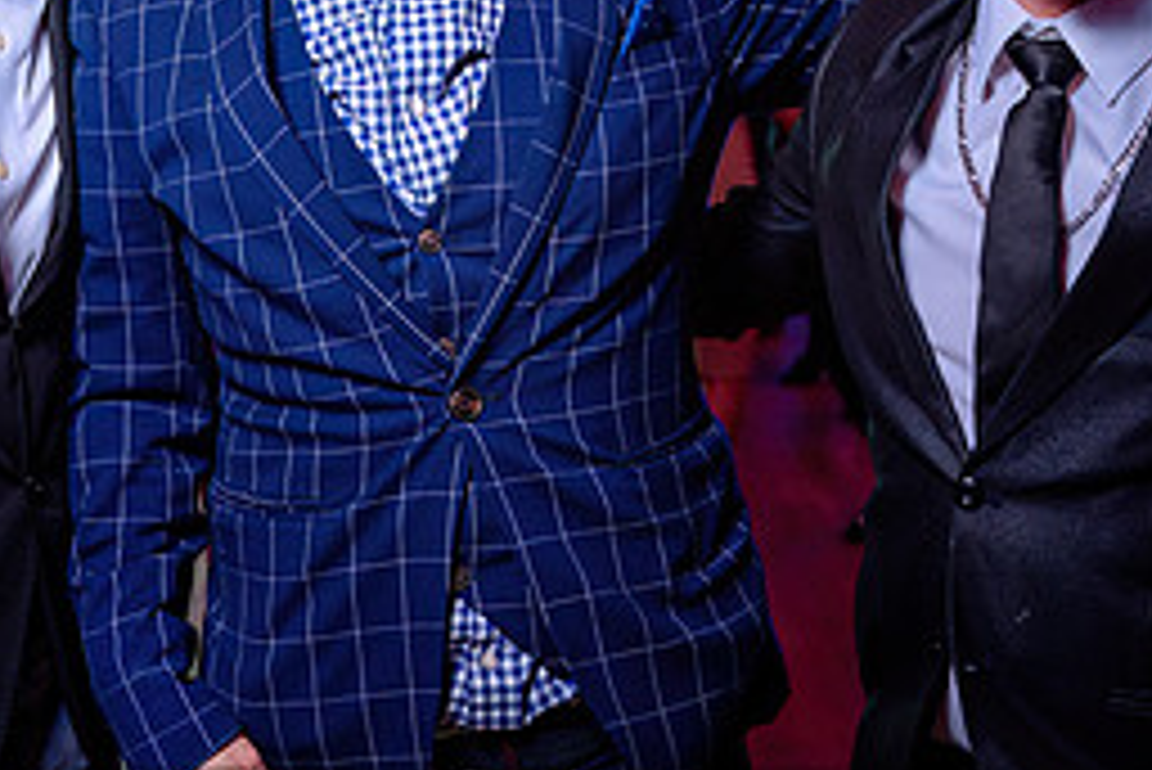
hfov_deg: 25.9
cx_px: 459
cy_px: 203
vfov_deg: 17.4
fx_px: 2497
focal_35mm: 78
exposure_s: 1/60
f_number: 3.5
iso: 800
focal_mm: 31
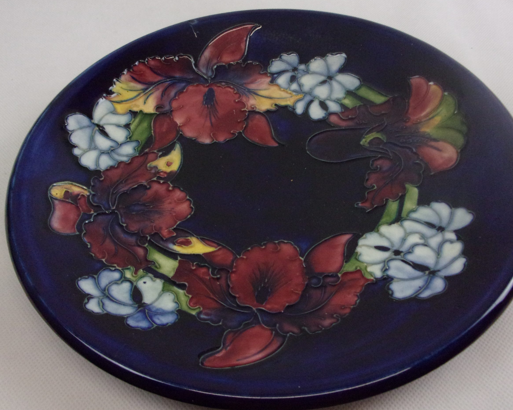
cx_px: 271
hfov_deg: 58.7
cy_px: 209
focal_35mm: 30
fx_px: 455
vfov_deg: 48.5
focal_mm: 5.1
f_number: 3.9
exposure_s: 1/125
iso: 478
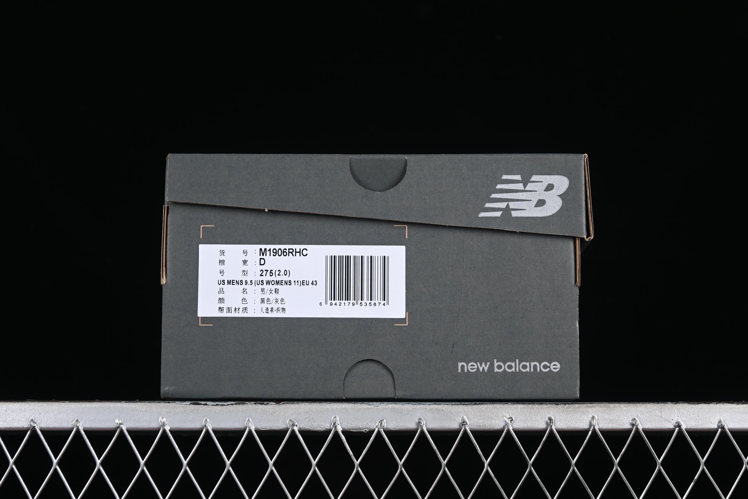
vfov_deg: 18.2
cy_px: 250
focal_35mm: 75
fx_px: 1558
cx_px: 374
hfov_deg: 27.0
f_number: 7.1
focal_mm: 50
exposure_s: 1/60
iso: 160
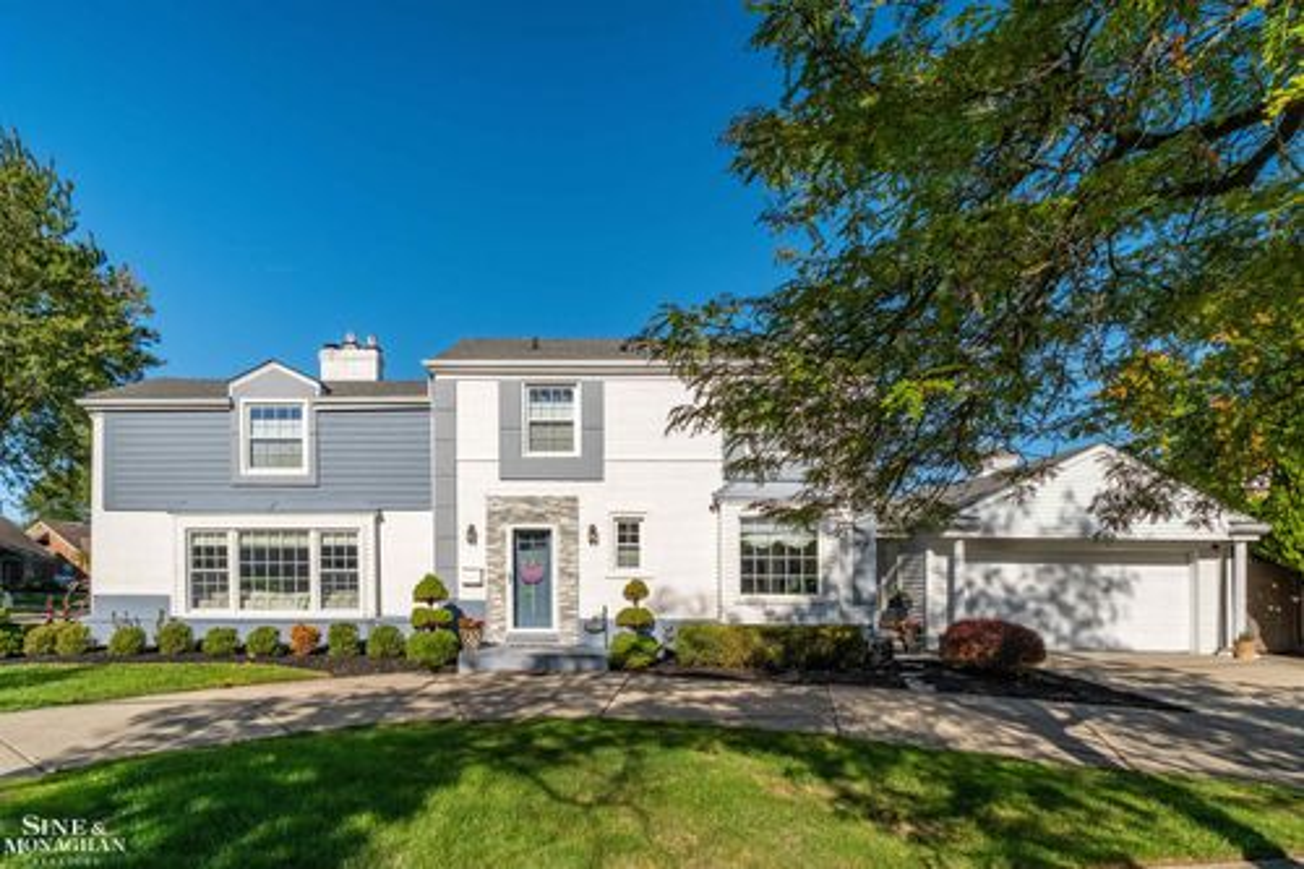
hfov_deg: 90.0
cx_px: 652
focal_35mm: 18
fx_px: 652
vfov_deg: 67.3
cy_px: 434
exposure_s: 1/500
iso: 640
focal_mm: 12
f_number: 8
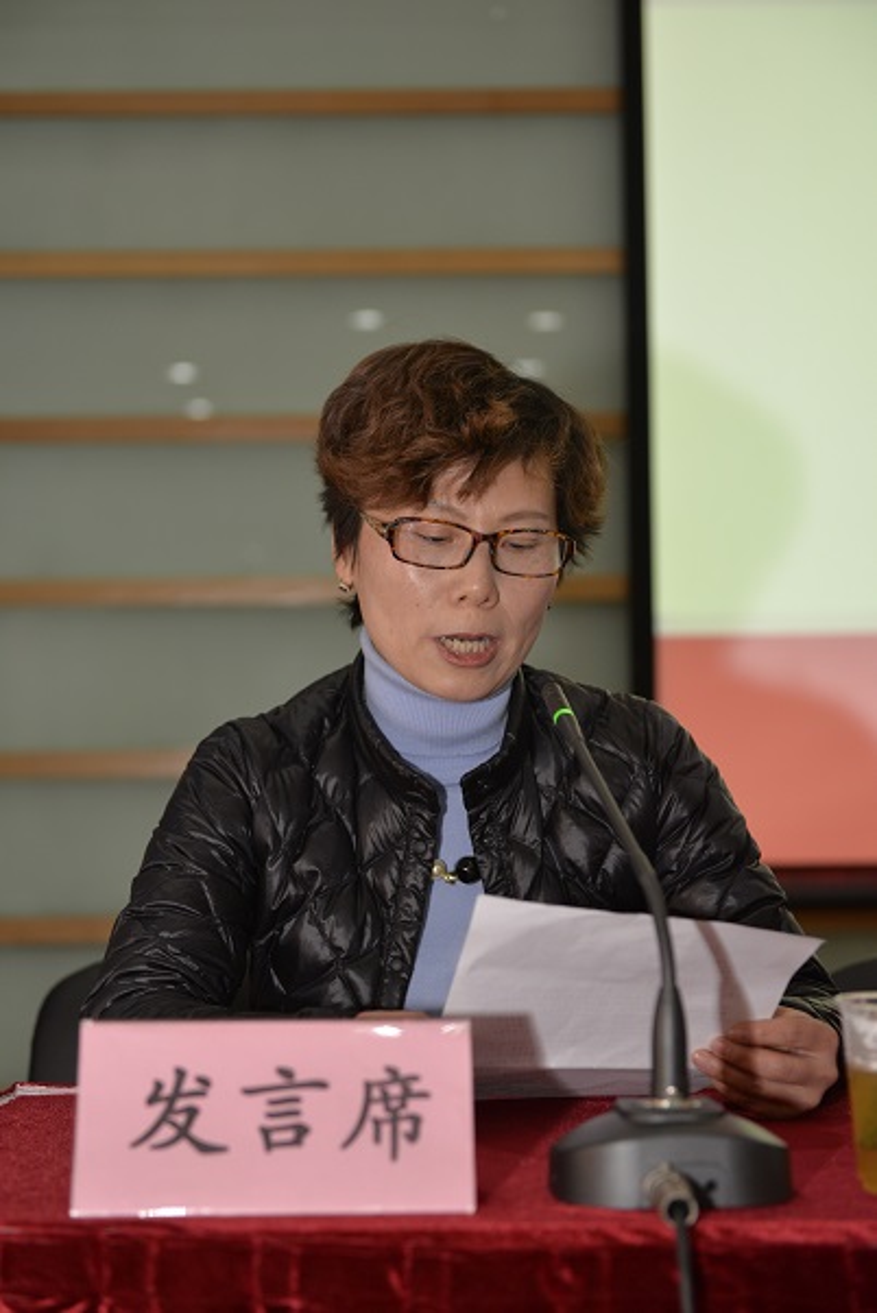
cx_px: 438
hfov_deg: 19.5
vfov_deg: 28.8
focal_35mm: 70
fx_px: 2555
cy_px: 656
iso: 800
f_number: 4
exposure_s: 1/90
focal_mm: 70
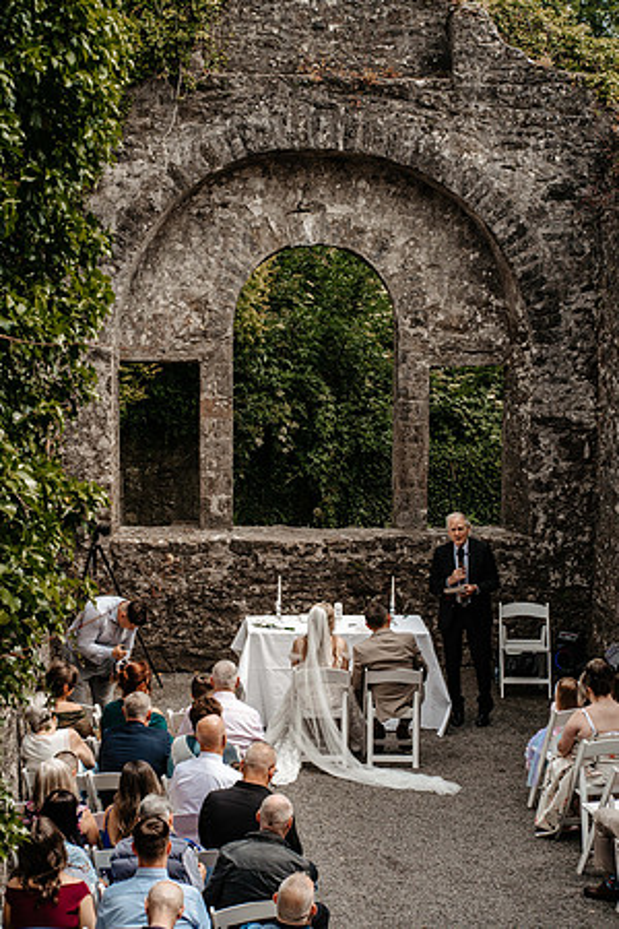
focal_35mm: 85
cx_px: 310
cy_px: 464
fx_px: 2192
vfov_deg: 23.9
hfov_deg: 16.1
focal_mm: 85
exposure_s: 1/320
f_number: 16
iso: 1000
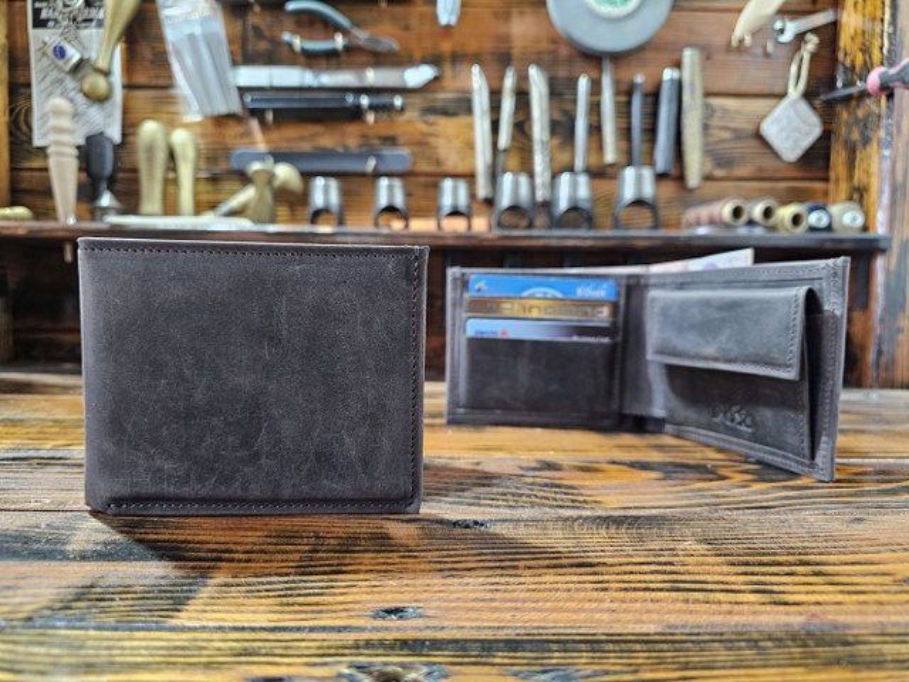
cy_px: 341
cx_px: 454
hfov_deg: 73.9
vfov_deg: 58.9
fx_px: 604
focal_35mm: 23
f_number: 1.7
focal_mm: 6.3
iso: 400
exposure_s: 1/100
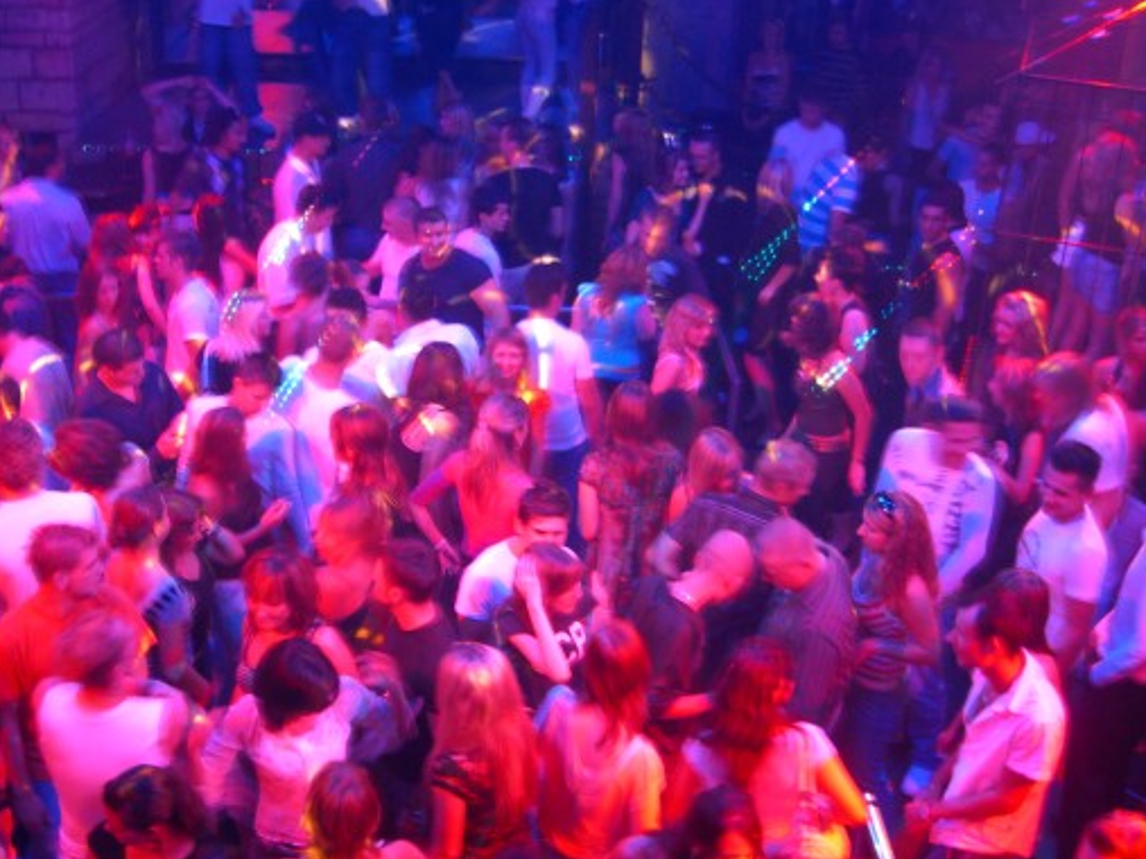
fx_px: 1489
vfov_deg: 32.1
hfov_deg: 42.0
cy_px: 470
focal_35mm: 45
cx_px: 486
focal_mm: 7.9
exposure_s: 1/8
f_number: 2.8
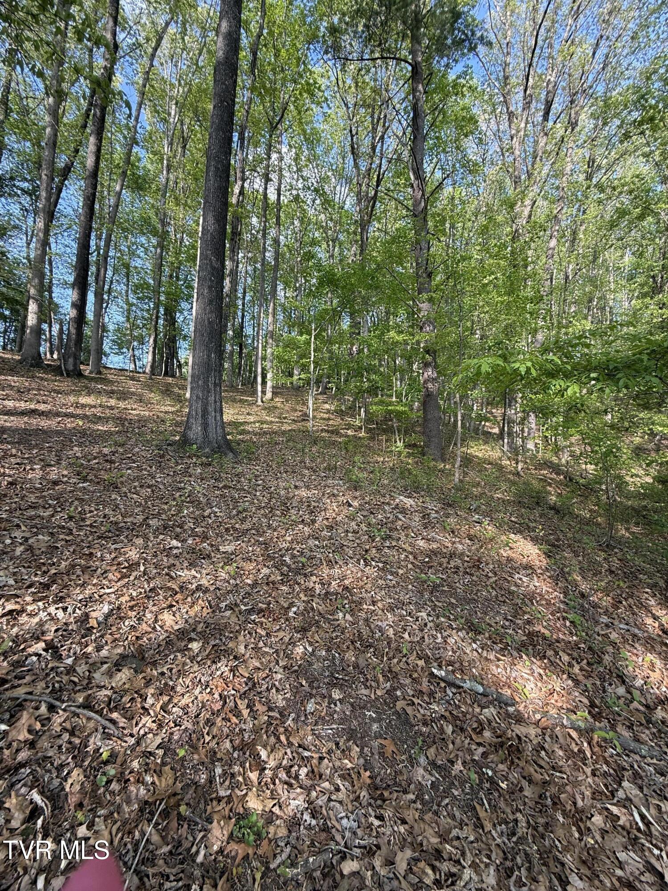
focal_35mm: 14
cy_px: 446
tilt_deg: +4.3
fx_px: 360
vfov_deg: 102.1
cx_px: 334
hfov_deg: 85.7
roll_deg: -0.5
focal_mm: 2.22
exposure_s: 1/138
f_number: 2.2
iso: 50
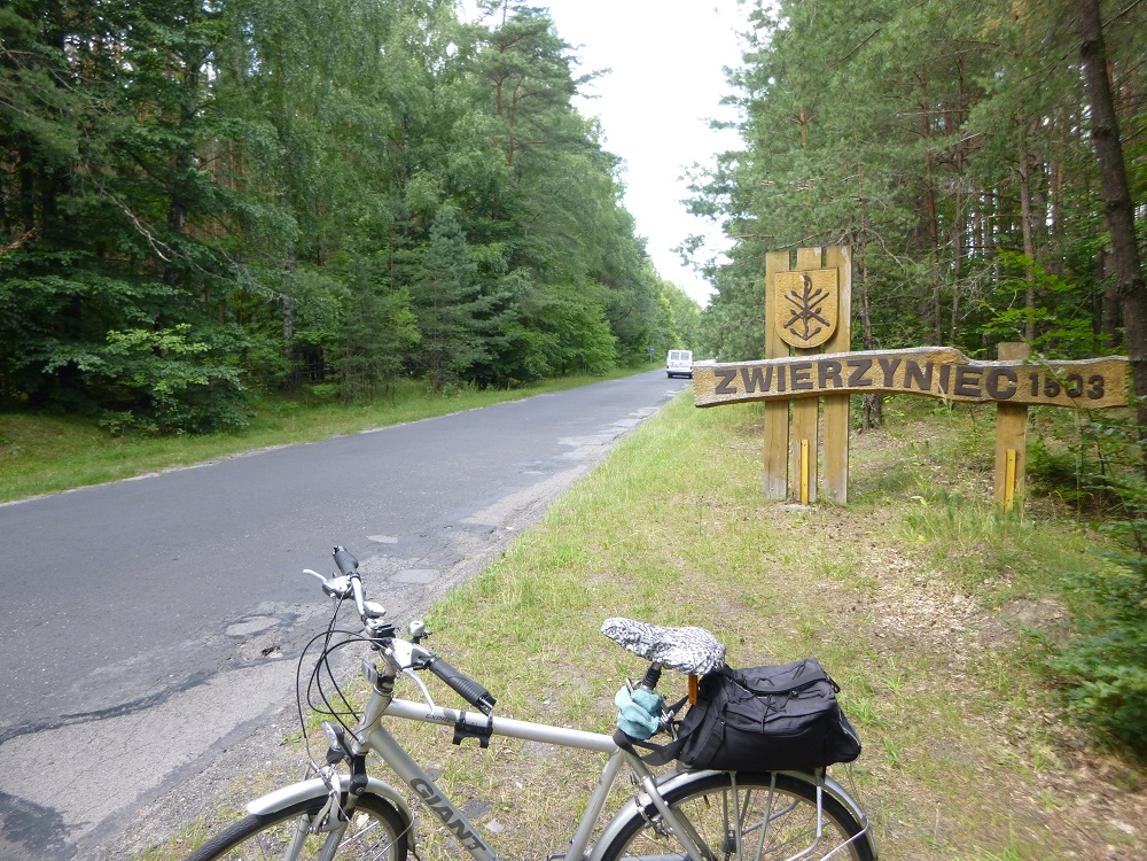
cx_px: 574
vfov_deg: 54.9
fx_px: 828
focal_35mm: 25
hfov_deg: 69.4
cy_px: 430
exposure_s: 1/60
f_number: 3.9
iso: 100
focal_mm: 4.5
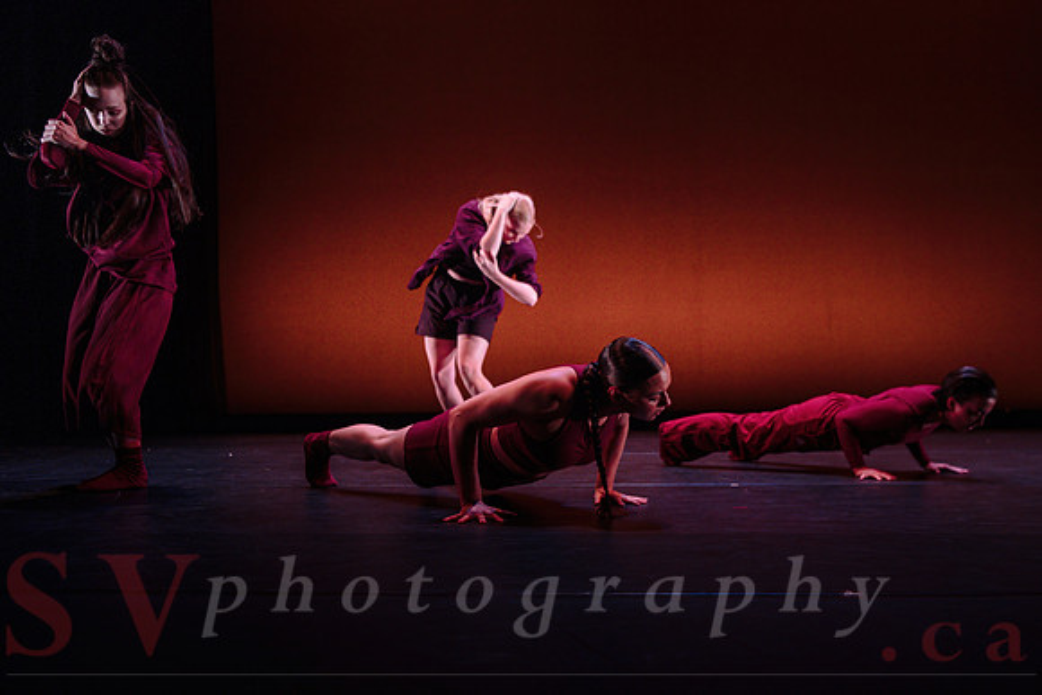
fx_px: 973
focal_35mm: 34
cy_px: 403
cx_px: 604
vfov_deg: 39.2
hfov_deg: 56.1
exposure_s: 1/250
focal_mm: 29
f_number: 2.8
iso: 2500
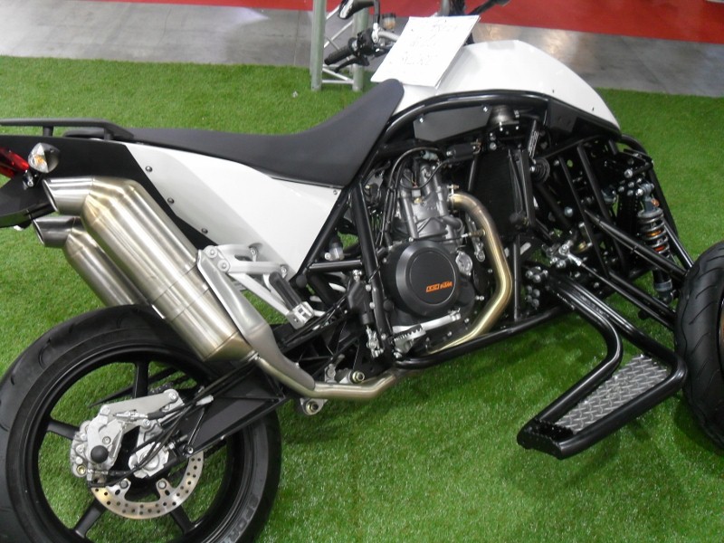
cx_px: 362
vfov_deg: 40.7
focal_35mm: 35
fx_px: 732
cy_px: 272
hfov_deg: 52.6
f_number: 2.8
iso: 200
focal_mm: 6.2
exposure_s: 1/30
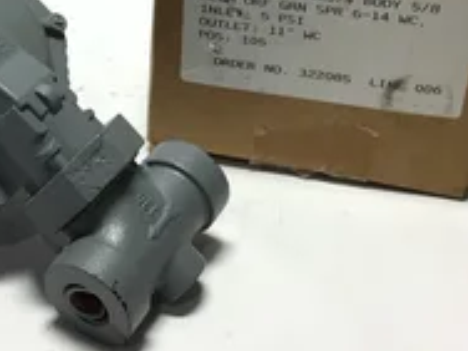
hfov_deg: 29.3
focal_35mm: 66
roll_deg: -2.0
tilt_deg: -29.3
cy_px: 60
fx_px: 892
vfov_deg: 21.9
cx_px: 174
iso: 32
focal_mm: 3.3
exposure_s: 1/120
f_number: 2.4
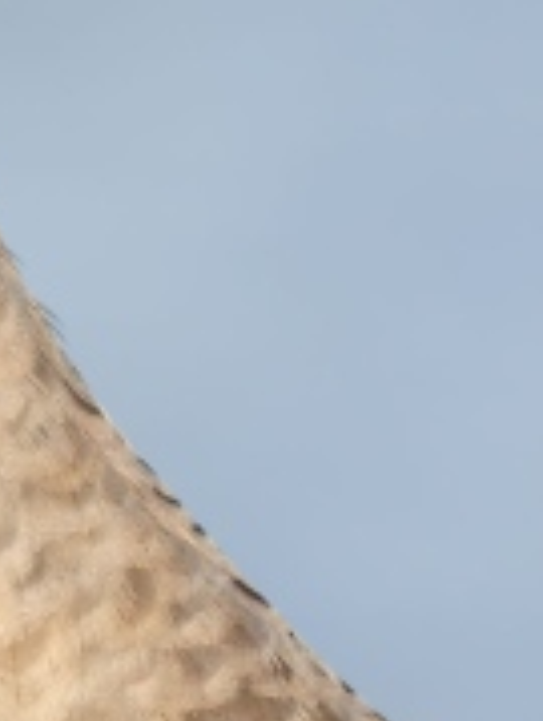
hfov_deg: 0.4
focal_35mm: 4053
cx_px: -652
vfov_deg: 0.5
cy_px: -193
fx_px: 84468
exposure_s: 1/1250
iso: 2500
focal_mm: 840
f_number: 9
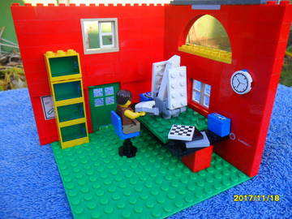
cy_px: 110
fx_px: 228
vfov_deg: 51.4
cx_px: 146
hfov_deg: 65.3
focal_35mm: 27
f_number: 3.5
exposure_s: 1/125
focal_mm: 4.9
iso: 100
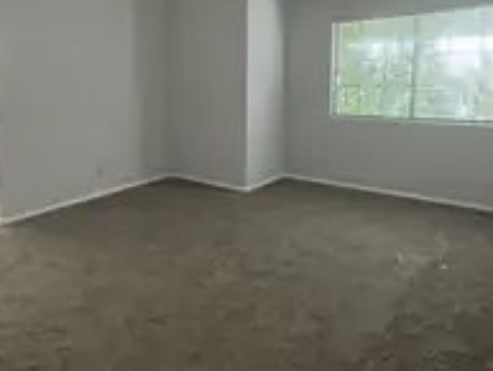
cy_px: 141
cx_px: 189
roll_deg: +1.2
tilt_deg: -10.2
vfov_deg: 47.9
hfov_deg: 60.9
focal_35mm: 29
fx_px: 413
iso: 250
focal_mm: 2.22
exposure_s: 1/120
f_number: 2.2
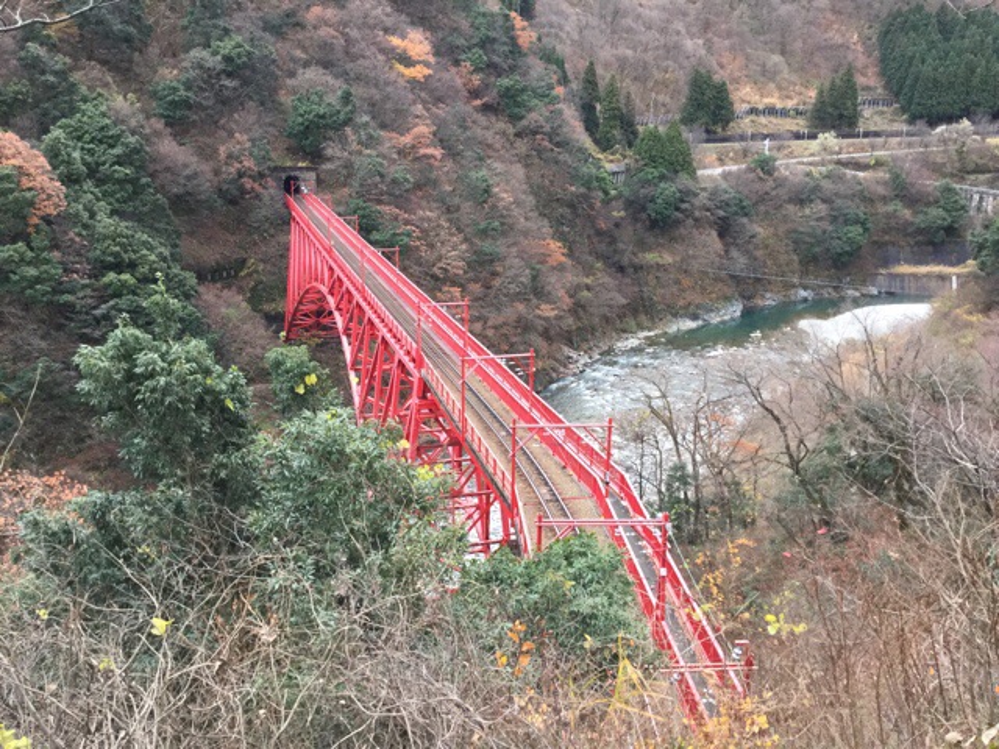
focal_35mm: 31
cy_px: 374
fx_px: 895
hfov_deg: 58.4
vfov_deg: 45.4
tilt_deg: -17.1
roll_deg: -3.9
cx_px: 500
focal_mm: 3.3
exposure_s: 1/30
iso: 32
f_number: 2.4
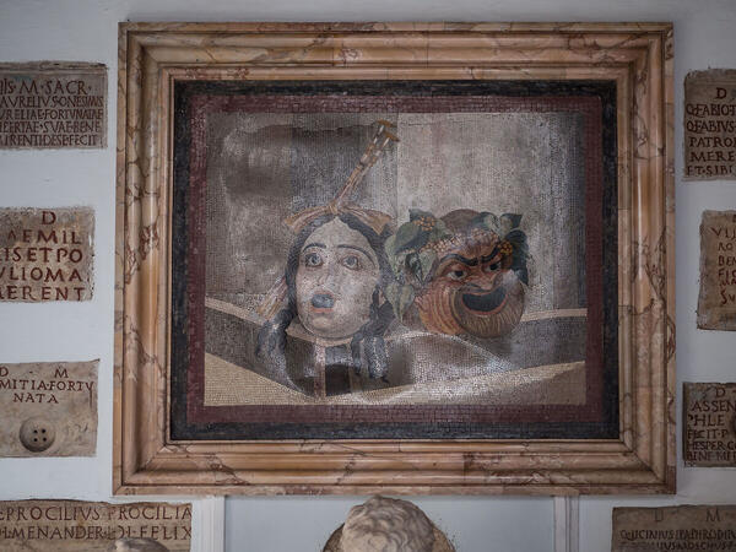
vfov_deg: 17.2
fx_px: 1829
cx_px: 368
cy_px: 276
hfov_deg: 22.8
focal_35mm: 86
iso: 200
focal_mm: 43
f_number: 1.7
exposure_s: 1/200
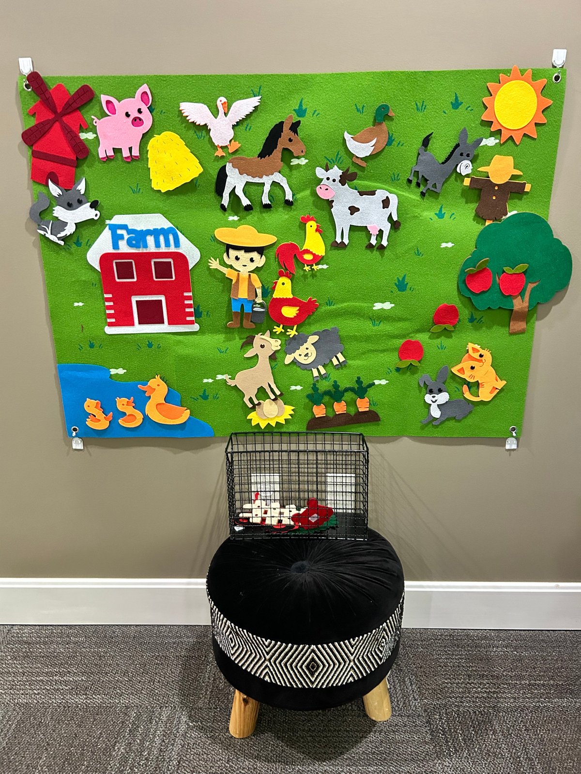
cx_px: 290
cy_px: 387
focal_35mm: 26
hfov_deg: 53.1
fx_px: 582
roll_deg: -0.8
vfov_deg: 67.3
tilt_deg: -18.0
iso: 500
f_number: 1.5
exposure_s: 1/60
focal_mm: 5.7
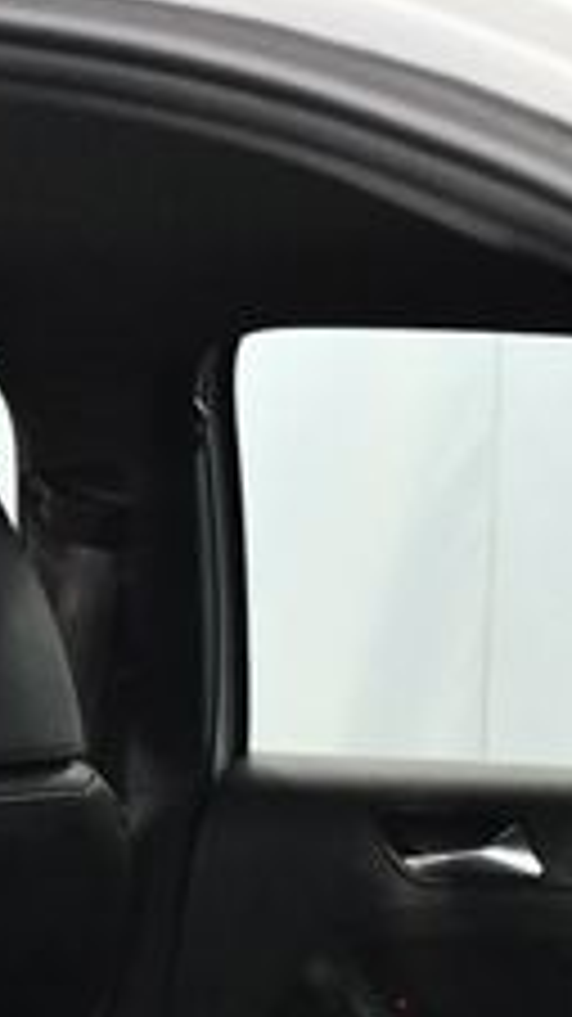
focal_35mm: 107
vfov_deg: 19.8
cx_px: -495
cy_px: 760
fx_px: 2887
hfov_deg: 10.6
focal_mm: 18
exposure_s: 1/125
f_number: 3.5
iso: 3200
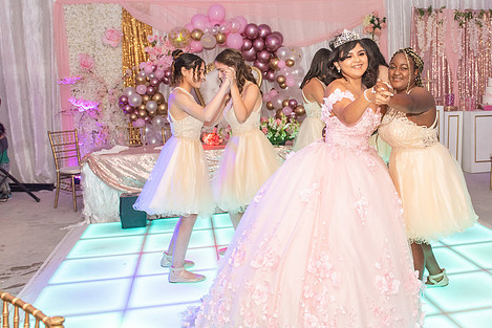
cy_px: 149
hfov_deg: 47.6
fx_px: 547
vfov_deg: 33.4
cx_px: 331
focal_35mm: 40
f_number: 4
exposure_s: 1/160
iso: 1250
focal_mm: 24
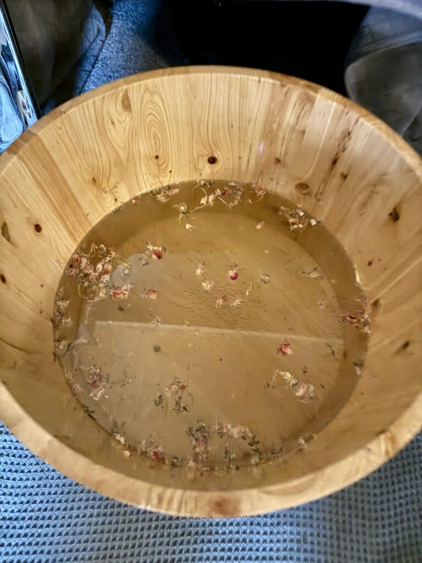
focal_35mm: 24
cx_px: 211
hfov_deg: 56.8
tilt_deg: -62.5
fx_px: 390
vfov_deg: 71.6
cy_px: 282
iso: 1250
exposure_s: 1/17
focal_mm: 6.76
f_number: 1.78
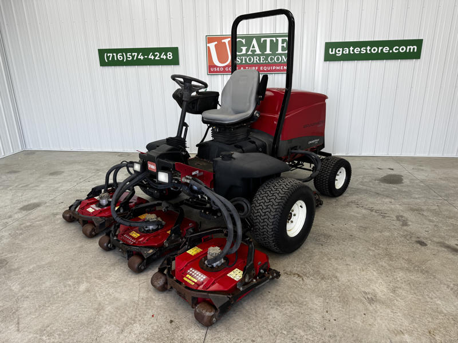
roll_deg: +0.7
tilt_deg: -18.6
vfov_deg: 56.8
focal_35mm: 24
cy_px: 172
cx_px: 229
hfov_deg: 71.6
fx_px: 318
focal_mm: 6.76
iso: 64
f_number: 1.78
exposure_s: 1/152
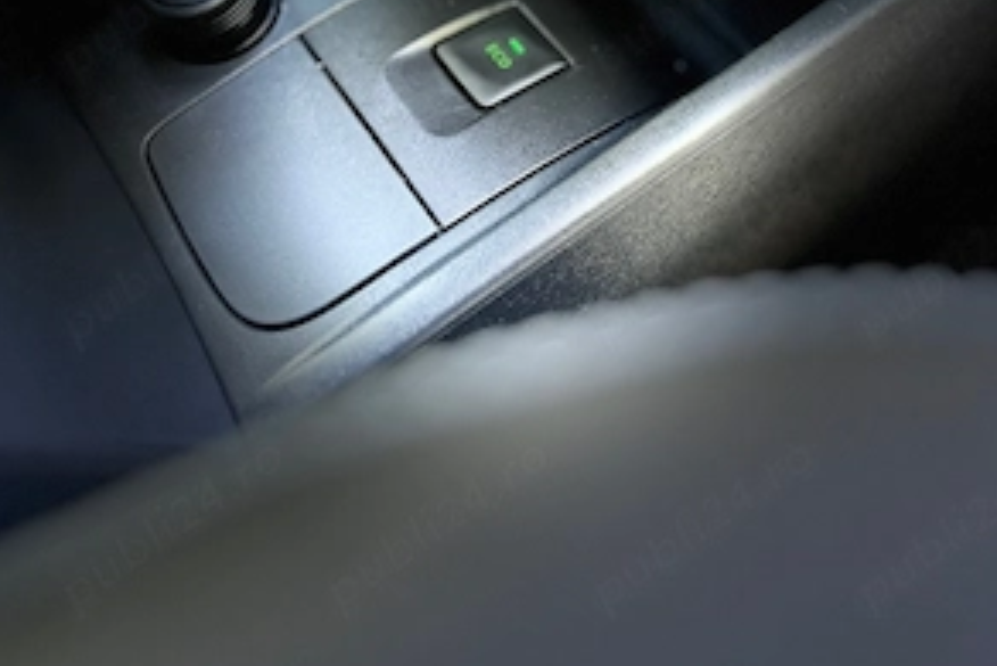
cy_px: 34
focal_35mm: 37
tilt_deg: -60.2
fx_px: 1025
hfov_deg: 51.9
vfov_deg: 33.5
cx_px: 505
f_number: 1.6
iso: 640
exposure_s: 1/40
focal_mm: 5.1
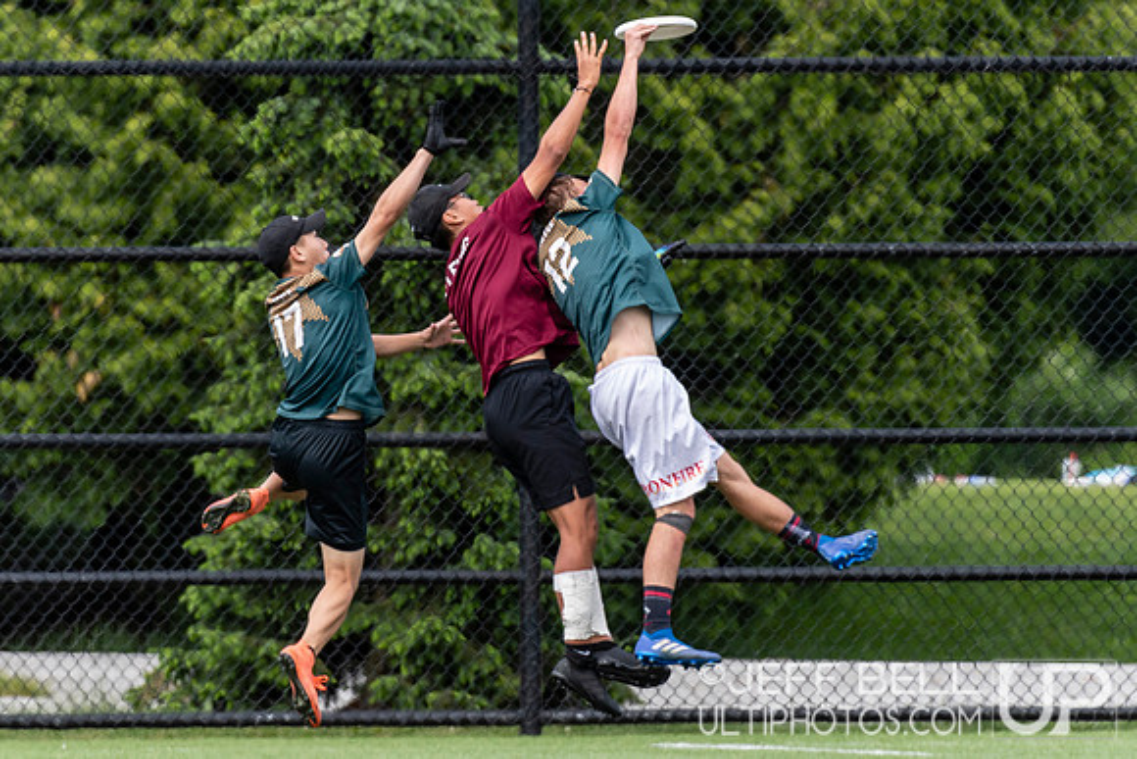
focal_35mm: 841
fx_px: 26578
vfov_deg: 1.6
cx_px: 619
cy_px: 319
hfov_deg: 2.5
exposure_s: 1/1600
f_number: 4
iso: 560
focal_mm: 400
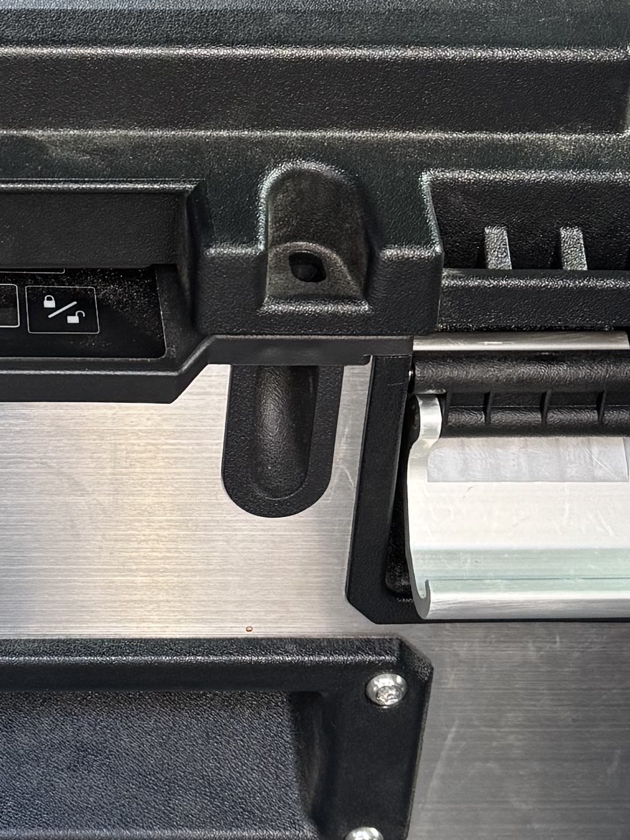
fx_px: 2306
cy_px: 175
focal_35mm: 95
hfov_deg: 15.2
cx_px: -59
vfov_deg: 20.4
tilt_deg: -31.4
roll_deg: -0.6
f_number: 1.78
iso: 200
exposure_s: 1/67
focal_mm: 6.76
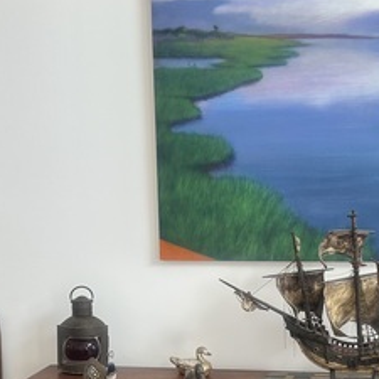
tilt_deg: -8.8
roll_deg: -0.9
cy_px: 298
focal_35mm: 63
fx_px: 780
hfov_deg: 26.7
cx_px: 311
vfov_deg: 26.8
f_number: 1.78
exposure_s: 1/121
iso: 125
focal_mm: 6.86
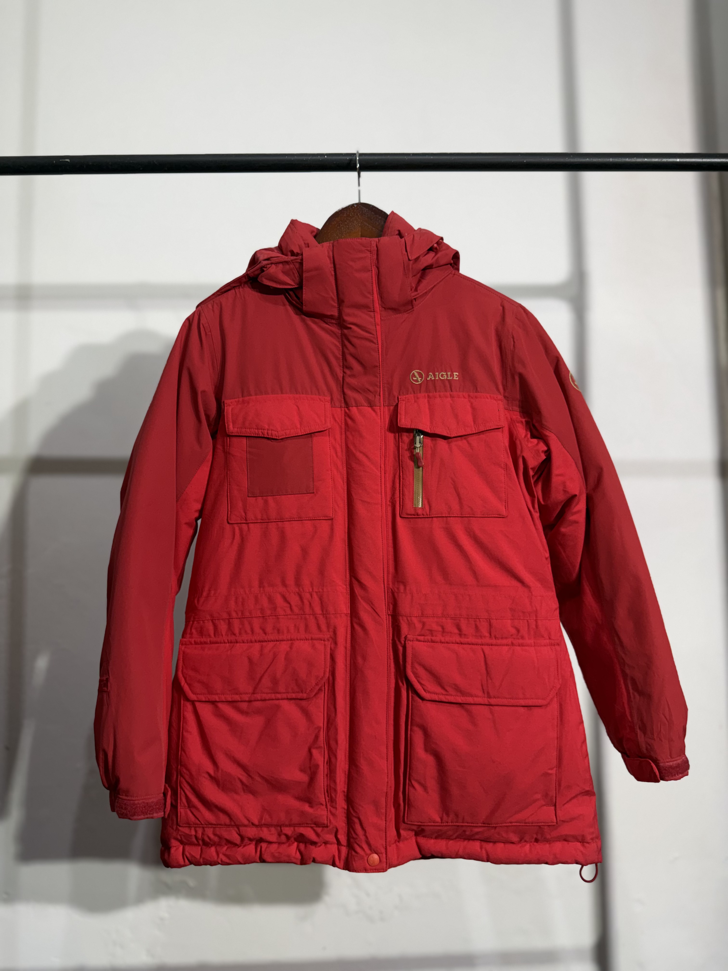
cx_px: 364
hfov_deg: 56.8
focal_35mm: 24
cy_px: 486
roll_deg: +1.1
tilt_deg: +4.3
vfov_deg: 71.6
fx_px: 673
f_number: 1.78
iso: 160
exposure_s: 1/100
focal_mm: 6.76
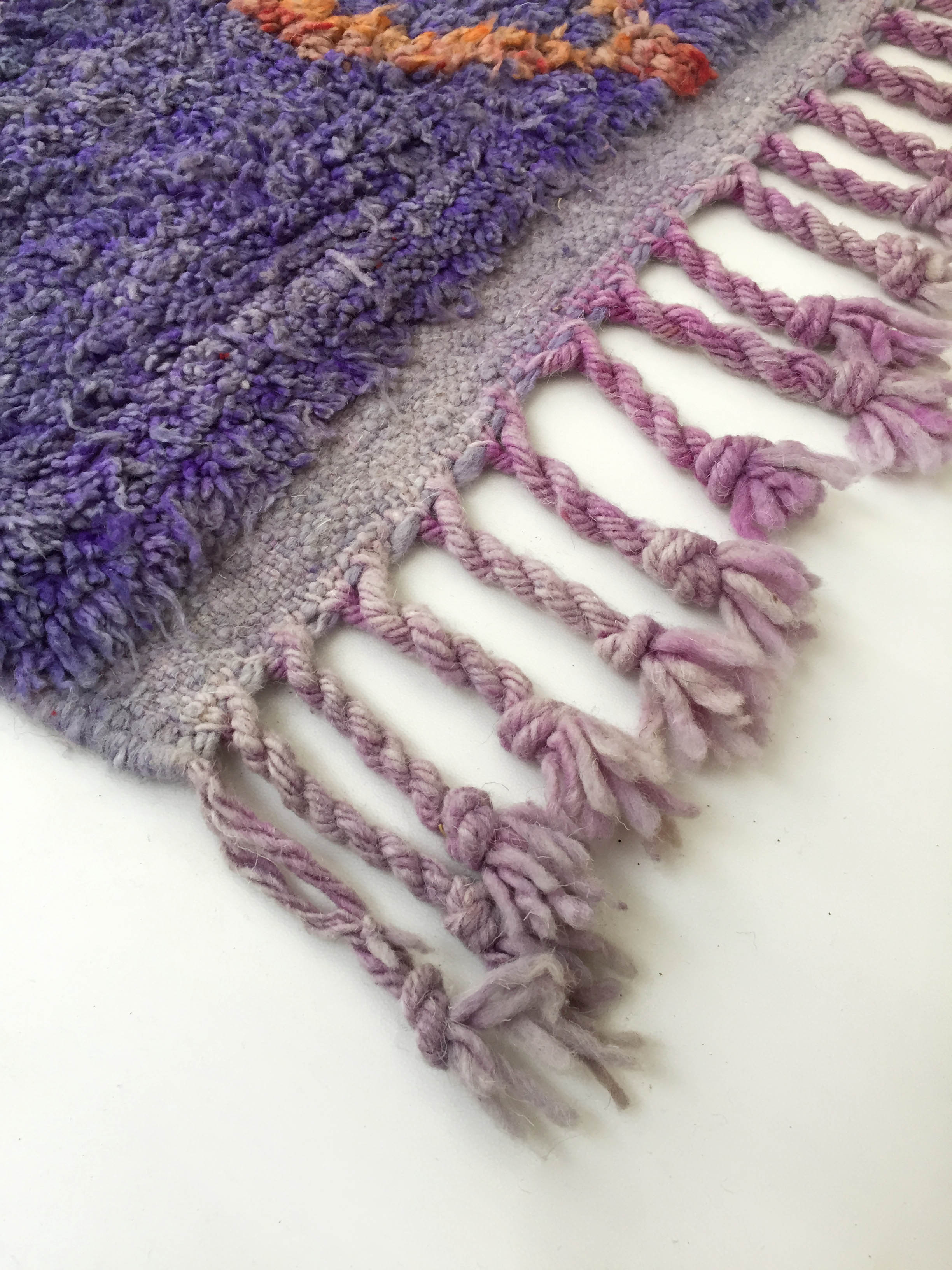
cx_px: 476
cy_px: 635
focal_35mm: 29
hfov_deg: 48.2
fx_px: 1063
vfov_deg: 61.7
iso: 100
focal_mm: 4.15
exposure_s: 1/33
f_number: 2.2
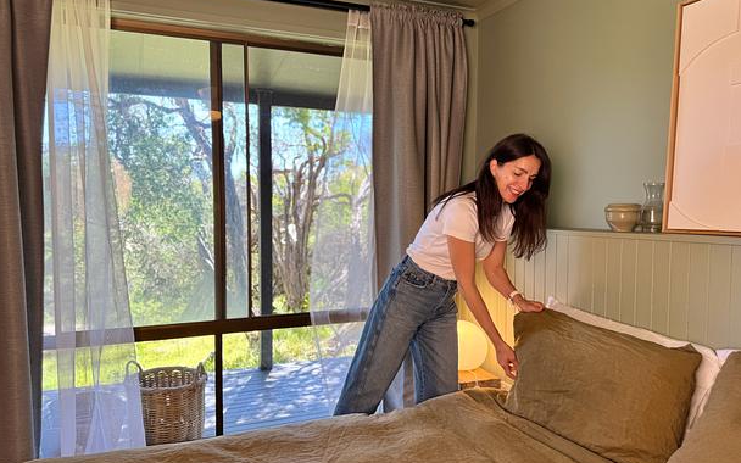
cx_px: 366
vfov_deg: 47.6
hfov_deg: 70.4
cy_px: 236
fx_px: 525
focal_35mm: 26
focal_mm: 6.76
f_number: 1.78
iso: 64
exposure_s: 1/141
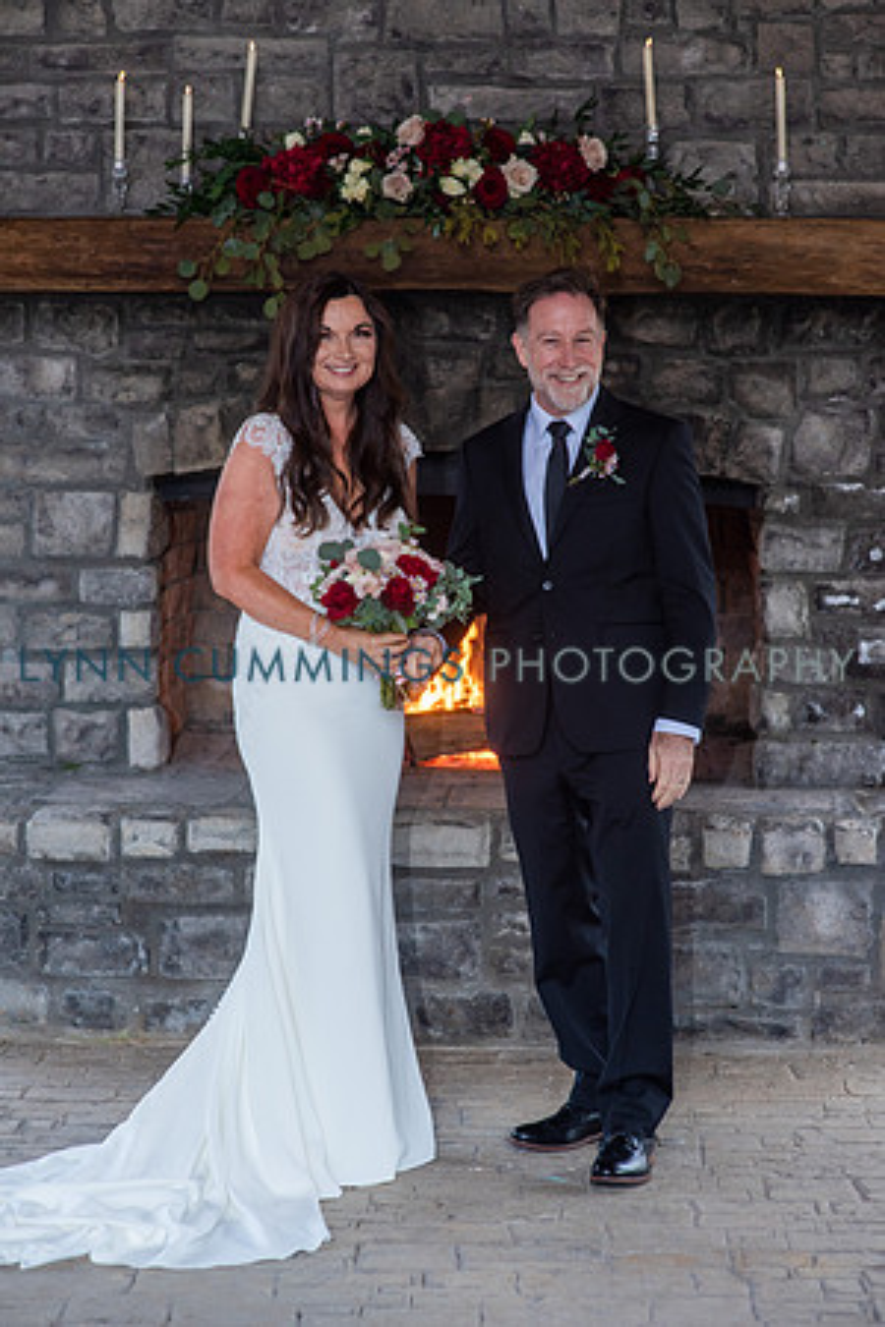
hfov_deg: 16.1
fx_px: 3134
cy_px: 664
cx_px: 442
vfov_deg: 23.9
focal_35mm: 85
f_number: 3.2
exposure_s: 1/125
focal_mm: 85
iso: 640
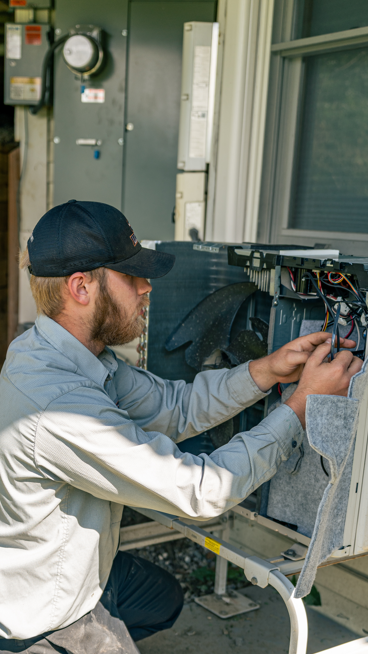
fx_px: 921
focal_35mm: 53
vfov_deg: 38.4
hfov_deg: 22.6
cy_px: 470
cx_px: 158
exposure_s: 1/640
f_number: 2.8
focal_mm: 34.7
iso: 100
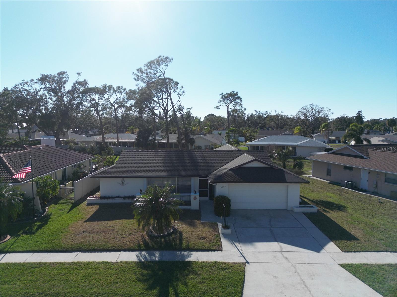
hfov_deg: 71.6
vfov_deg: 56.8
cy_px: 148
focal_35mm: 24
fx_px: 275
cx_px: 198
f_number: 1.7
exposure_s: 1/4000
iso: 150
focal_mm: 6.72
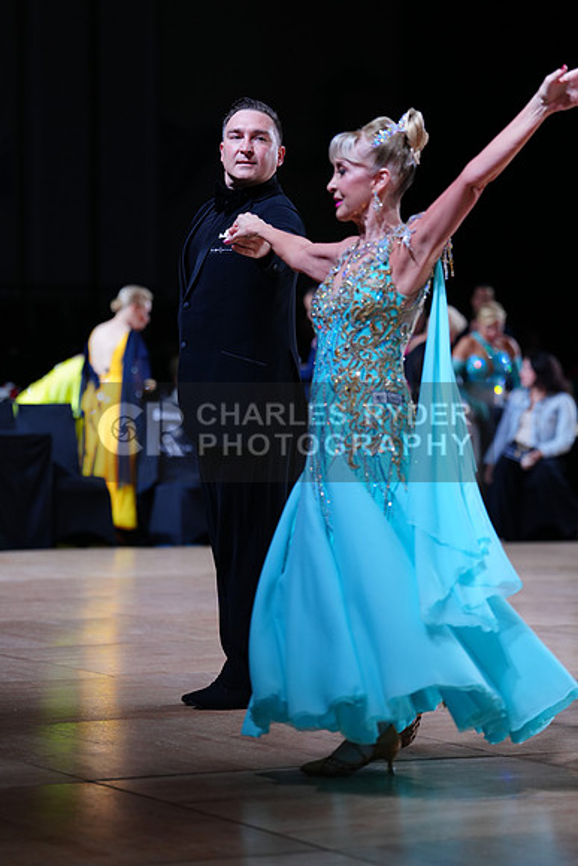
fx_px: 2840
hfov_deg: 11.6
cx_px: 289
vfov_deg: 17.3
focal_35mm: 118
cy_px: 433
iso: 640
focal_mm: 118
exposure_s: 1/500
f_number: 2.8
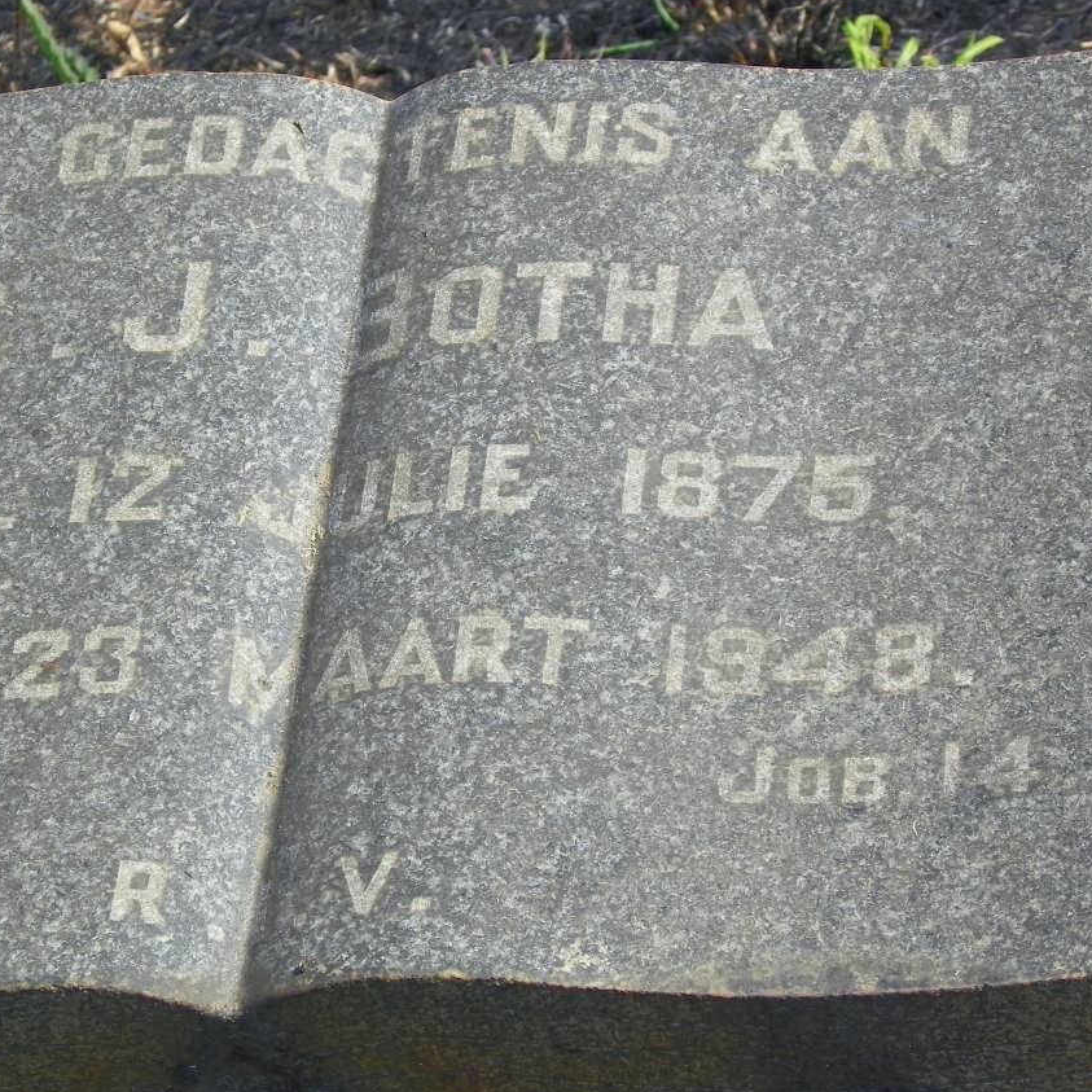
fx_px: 7995
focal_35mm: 224
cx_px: 412
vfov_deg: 7.8
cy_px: 529
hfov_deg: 7.8
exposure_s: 1/200
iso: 64
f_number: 4.5
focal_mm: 31.7
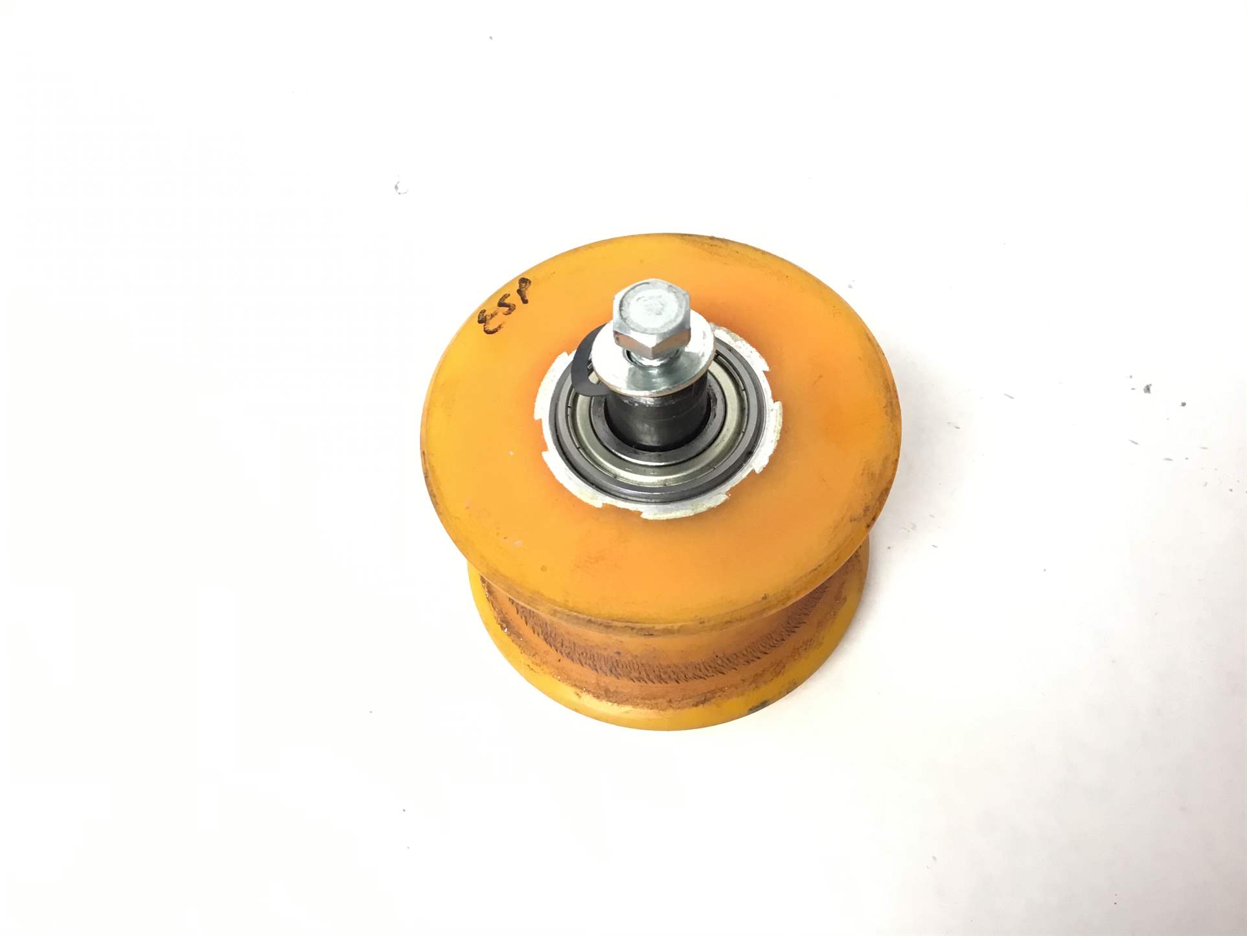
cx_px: 624
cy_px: 468
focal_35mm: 31
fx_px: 1117
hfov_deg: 58.3
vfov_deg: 45.4
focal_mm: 3.3
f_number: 2.4
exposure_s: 1/30
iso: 100
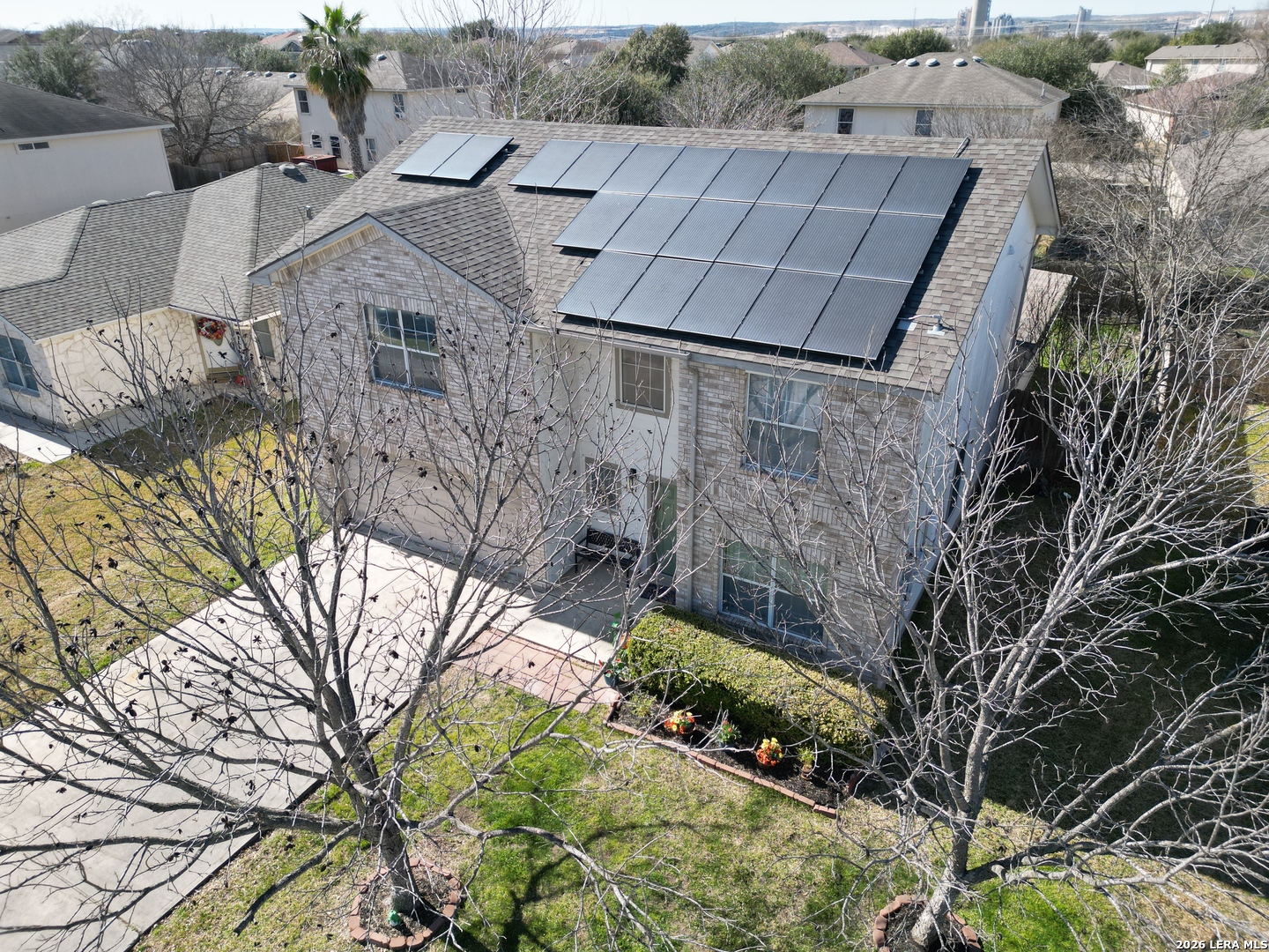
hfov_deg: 71.6
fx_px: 880
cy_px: 476
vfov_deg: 56.8
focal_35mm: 24
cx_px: 634
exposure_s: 1/2000
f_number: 1.7
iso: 160
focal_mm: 6.72
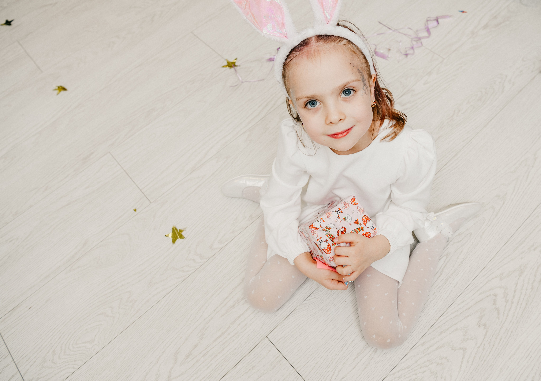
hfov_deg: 58.4
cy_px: 153
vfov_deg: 43.1
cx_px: 326
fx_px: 479
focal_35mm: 31
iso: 250
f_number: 4.5
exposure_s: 1/160
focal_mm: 24
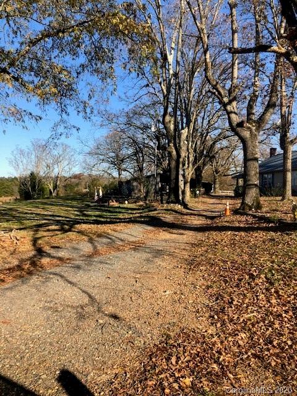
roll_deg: -0.6
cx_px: 148
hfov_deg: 49.7
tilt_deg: +0.4
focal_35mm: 28
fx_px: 320
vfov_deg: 63.4
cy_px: 198
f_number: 1.8
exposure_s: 1/867
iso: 20
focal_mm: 4
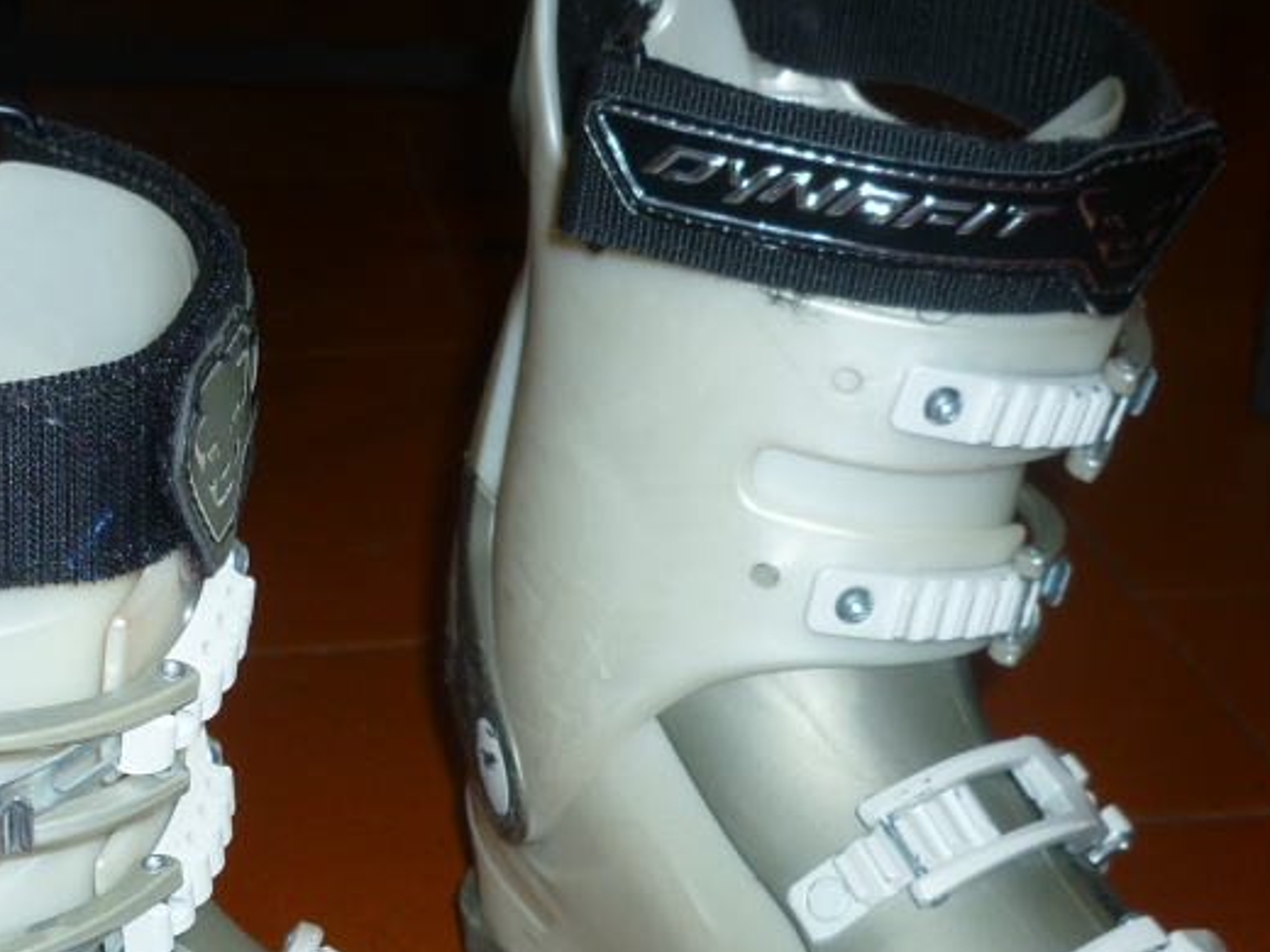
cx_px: 444
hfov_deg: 29.7
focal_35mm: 65
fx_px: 2385
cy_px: 815
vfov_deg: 22.2
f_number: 2.8
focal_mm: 5.5
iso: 100
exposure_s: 1/30
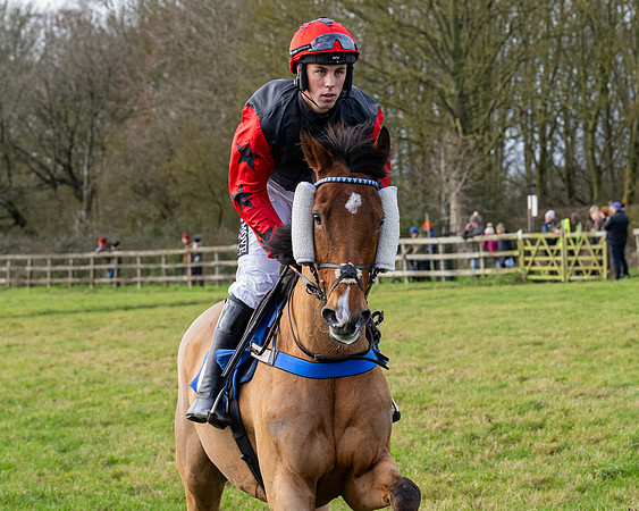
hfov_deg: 12.7
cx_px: 390
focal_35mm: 152
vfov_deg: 10.1
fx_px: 2878
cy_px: 185
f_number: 5
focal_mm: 70
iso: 800
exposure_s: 1/800
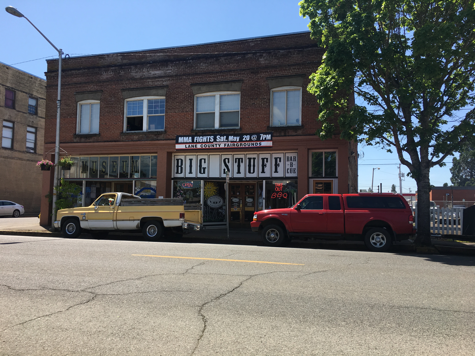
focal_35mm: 29
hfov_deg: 61.7
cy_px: 178
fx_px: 398
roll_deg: -1.2
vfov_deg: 48.2
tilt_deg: +3.4
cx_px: 238
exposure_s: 1/874
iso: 25
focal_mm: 4.15
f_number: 2.2
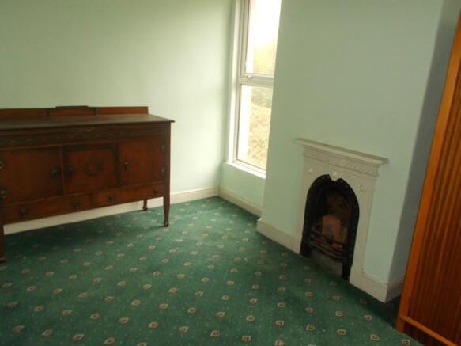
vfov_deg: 46.8
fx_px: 399
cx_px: 230
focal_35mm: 30
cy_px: 173
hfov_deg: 60.0
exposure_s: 1/25
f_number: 3.4
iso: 200
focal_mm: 5.3
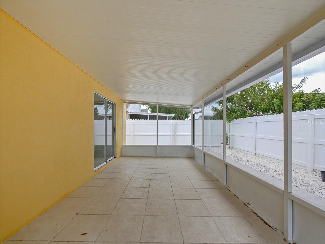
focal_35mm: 14
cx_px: 162
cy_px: 122
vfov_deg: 85.7
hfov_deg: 102.1
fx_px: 131
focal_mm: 7
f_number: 4.5
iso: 200
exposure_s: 1/125
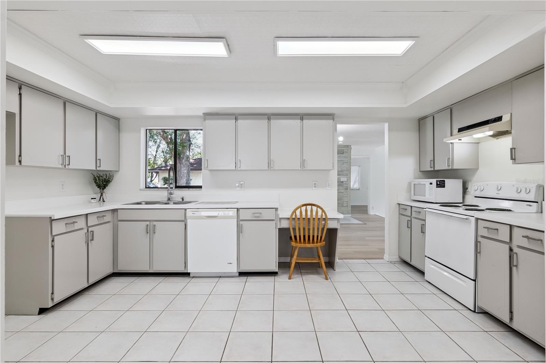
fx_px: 243
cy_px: 182
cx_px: 273
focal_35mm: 16
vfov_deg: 73.7
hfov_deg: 96.7
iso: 800
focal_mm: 16
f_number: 10
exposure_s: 1/60
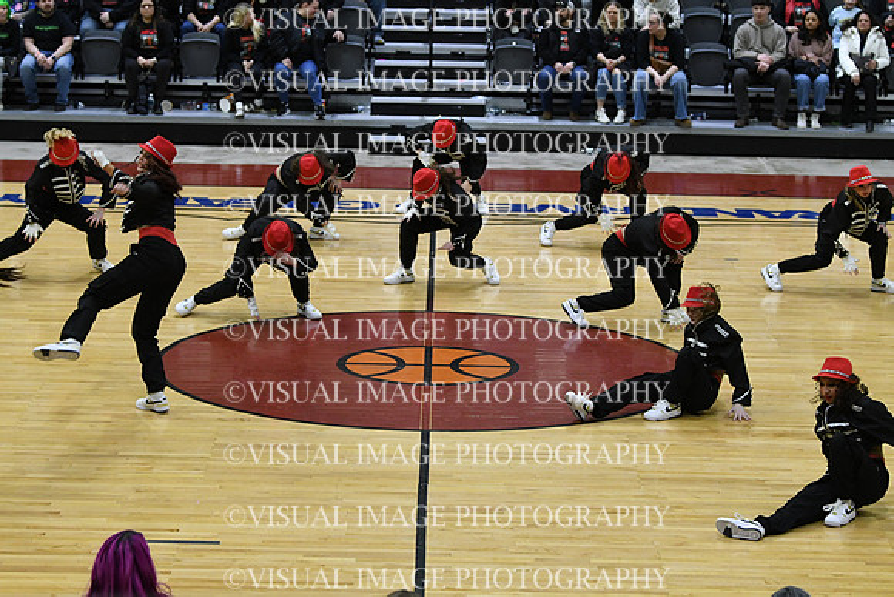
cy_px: 298
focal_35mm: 105
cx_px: 447
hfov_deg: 19.5
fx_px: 2608
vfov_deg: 13.0
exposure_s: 1/400
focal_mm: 70
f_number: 3.5
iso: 3200
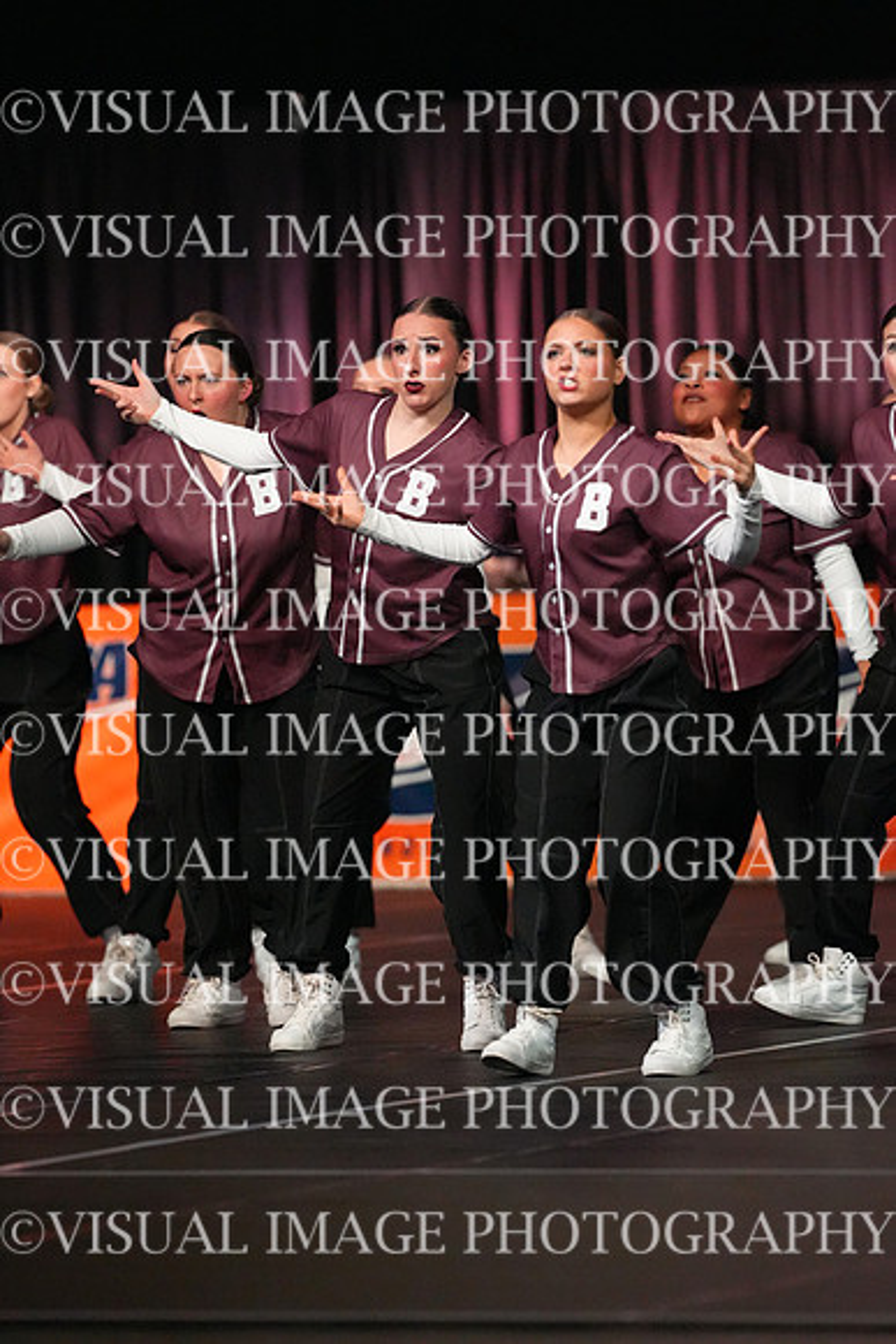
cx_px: 448
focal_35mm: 300
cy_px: 672
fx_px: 11192
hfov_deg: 4.6
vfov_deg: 6.9
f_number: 3.5
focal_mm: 300
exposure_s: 1/1250
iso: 16000
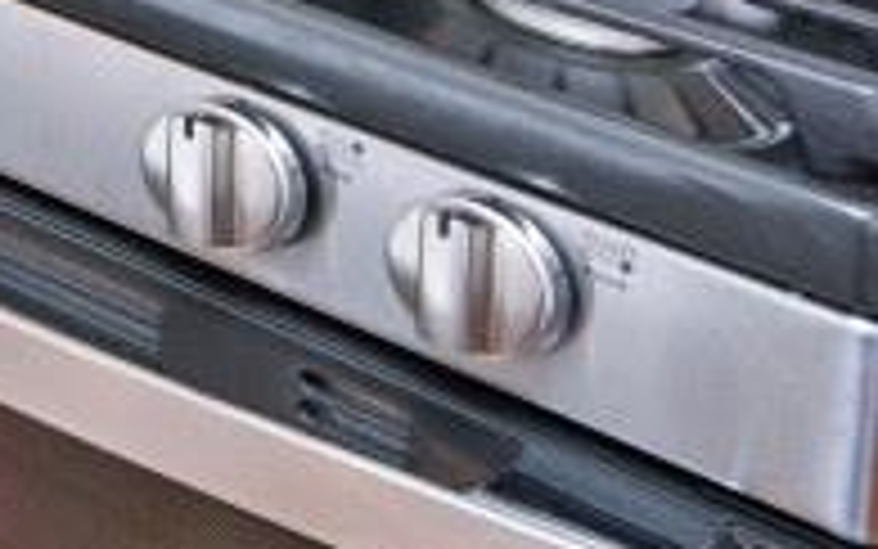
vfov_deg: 8.9
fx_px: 2633
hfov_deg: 12.4
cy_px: -1274
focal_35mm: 110
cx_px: -1504
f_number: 4
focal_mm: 14
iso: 200
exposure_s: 1/60
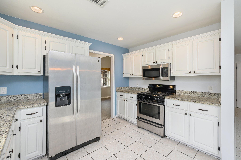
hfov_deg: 98.6
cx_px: 120
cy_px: 80
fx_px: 104
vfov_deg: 75.4
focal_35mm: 16
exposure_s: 1/30
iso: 320
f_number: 9
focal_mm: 15.5
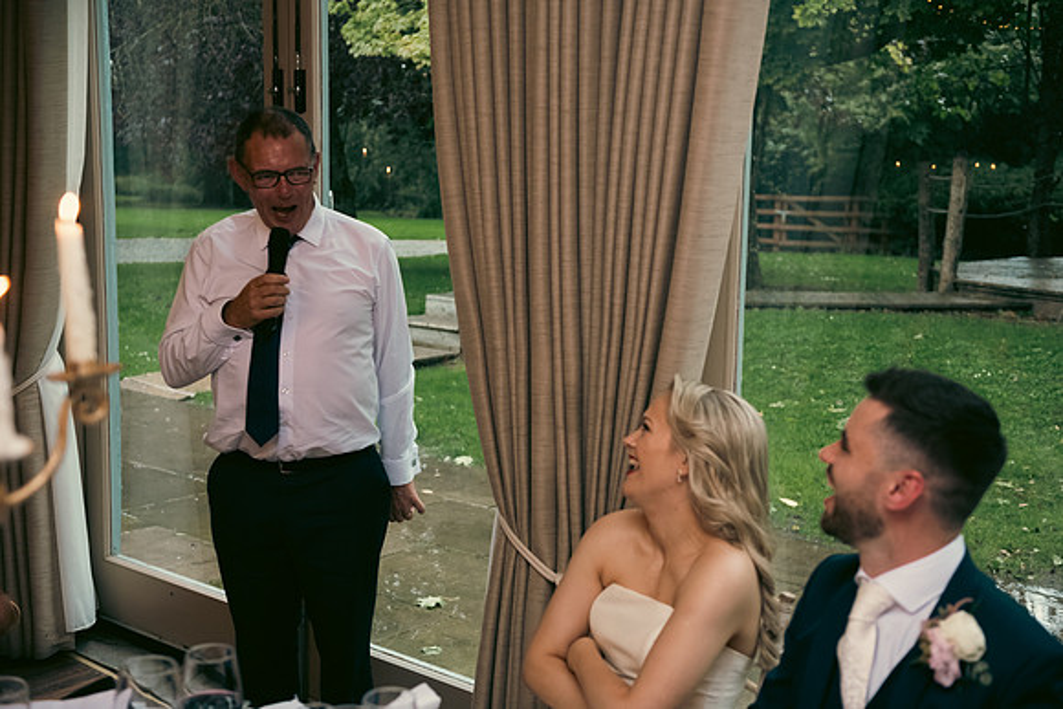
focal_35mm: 45
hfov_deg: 43.6
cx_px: 532
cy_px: 354
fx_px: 1329
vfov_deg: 29.9
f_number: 3.5
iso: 1000
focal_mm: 45
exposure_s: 1/160
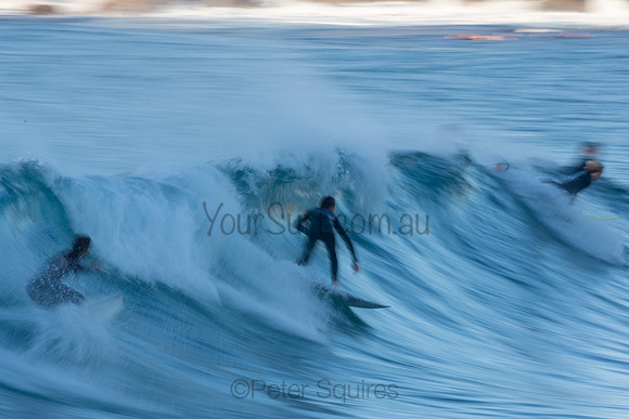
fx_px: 13107
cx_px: 314
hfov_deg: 2.7
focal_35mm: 750
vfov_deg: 1.8
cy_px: 210
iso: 100
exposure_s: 1/20
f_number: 20
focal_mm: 500
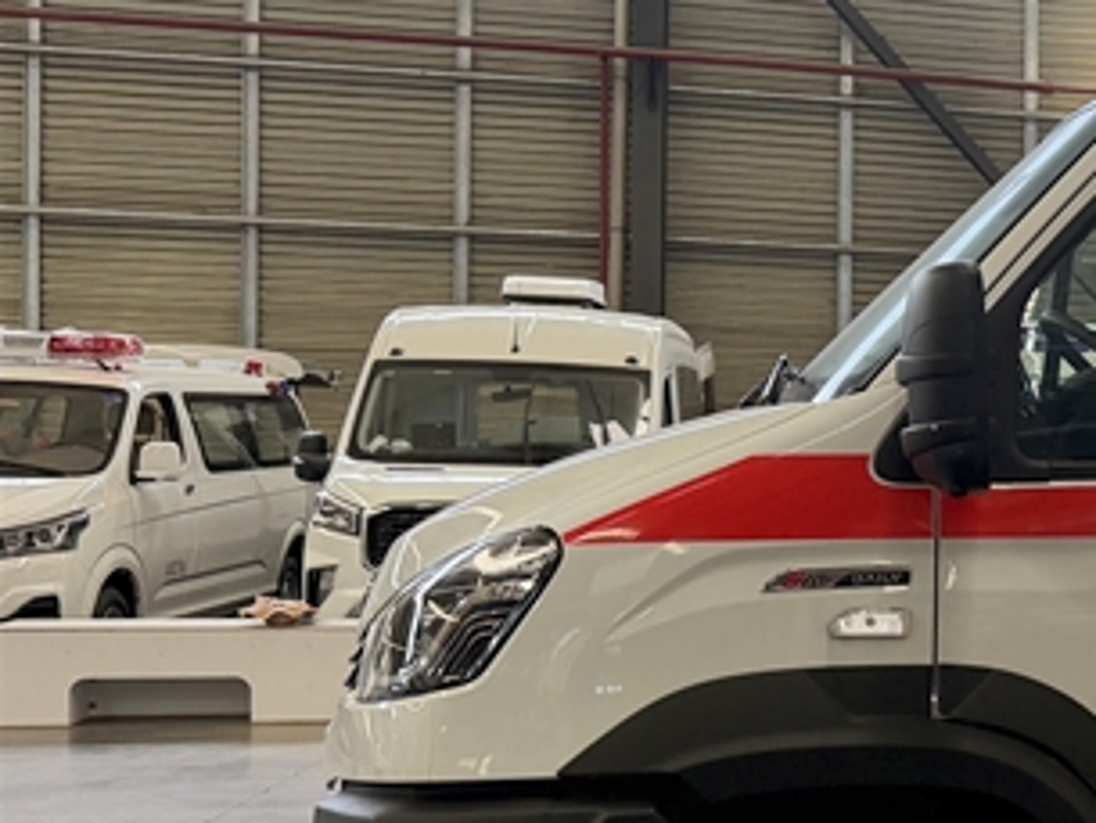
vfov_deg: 23.3
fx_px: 1995
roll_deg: -1.1
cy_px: 503
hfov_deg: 26.1
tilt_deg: -1.5
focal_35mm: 63
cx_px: 1434
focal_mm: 6.76
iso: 200
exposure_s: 1/186
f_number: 1.78
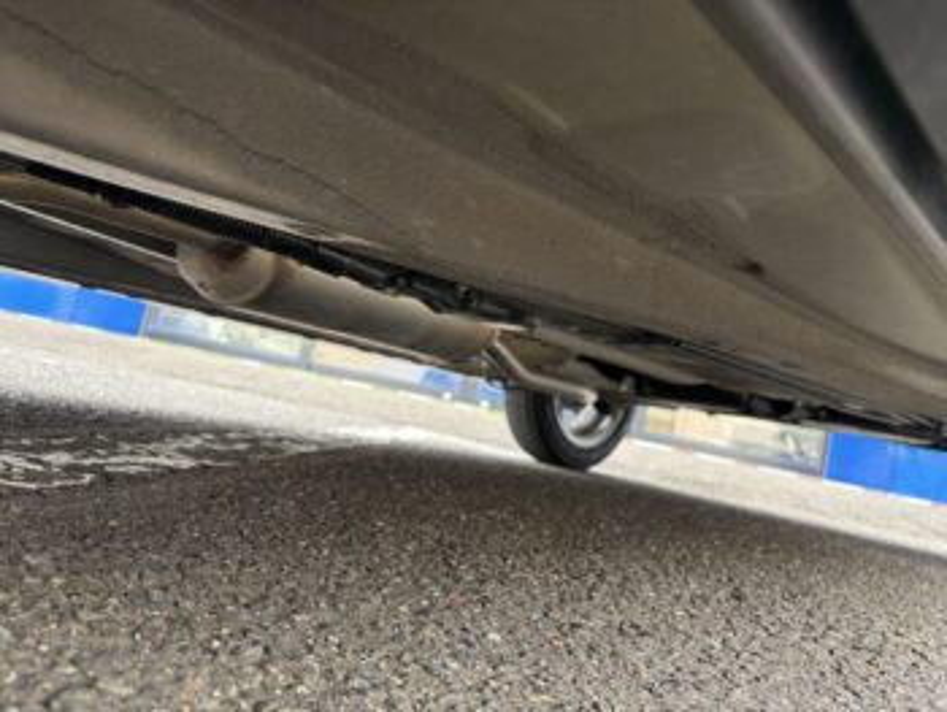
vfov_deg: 53.1
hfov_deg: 67.3
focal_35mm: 26
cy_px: 356
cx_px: 474
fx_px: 712
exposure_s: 1/121
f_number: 1.6
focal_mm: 5.96
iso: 100
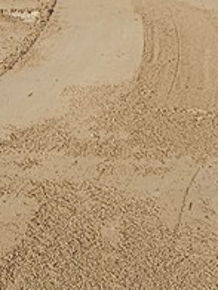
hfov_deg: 21.4
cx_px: 47
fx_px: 571
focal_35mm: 68
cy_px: -81
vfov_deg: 25.0
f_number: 2.2
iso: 50
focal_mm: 2.2
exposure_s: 1/2628
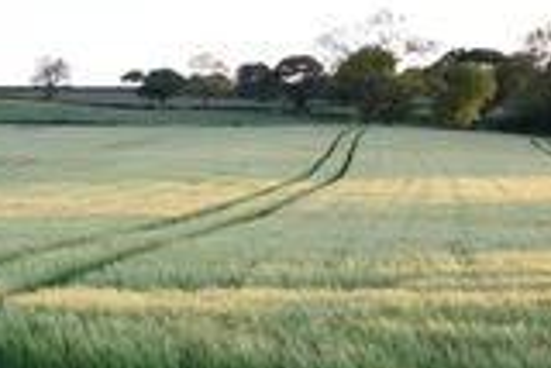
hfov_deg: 18.6
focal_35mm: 106
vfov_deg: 12.3
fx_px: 1624
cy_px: 561
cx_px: -41
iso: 400
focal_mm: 34
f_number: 8
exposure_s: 1/80
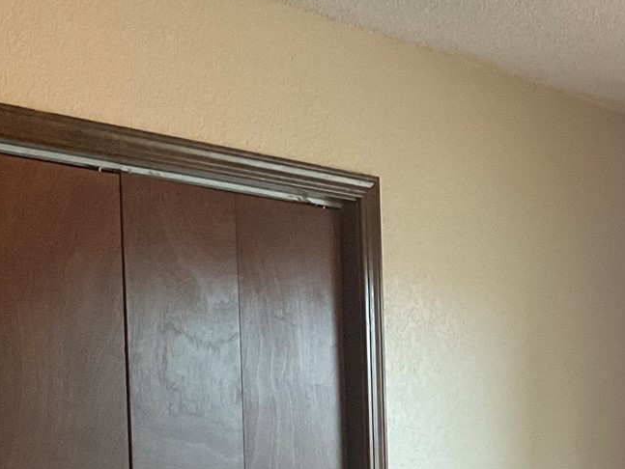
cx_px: 784
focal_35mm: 86
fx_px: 1554
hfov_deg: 20.9
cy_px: 556
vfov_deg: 16.5
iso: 80
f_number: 1.8
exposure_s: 1/60
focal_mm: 3
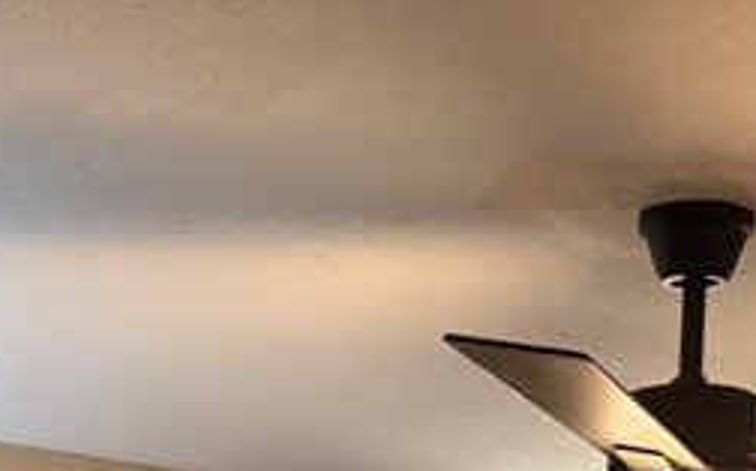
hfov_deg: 18.6
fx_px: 2306
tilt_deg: -1.2
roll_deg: -0.1
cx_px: 411
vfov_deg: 10.5
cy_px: 1002
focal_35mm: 112
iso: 400
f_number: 1.6
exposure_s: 1/60
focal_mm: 5.96
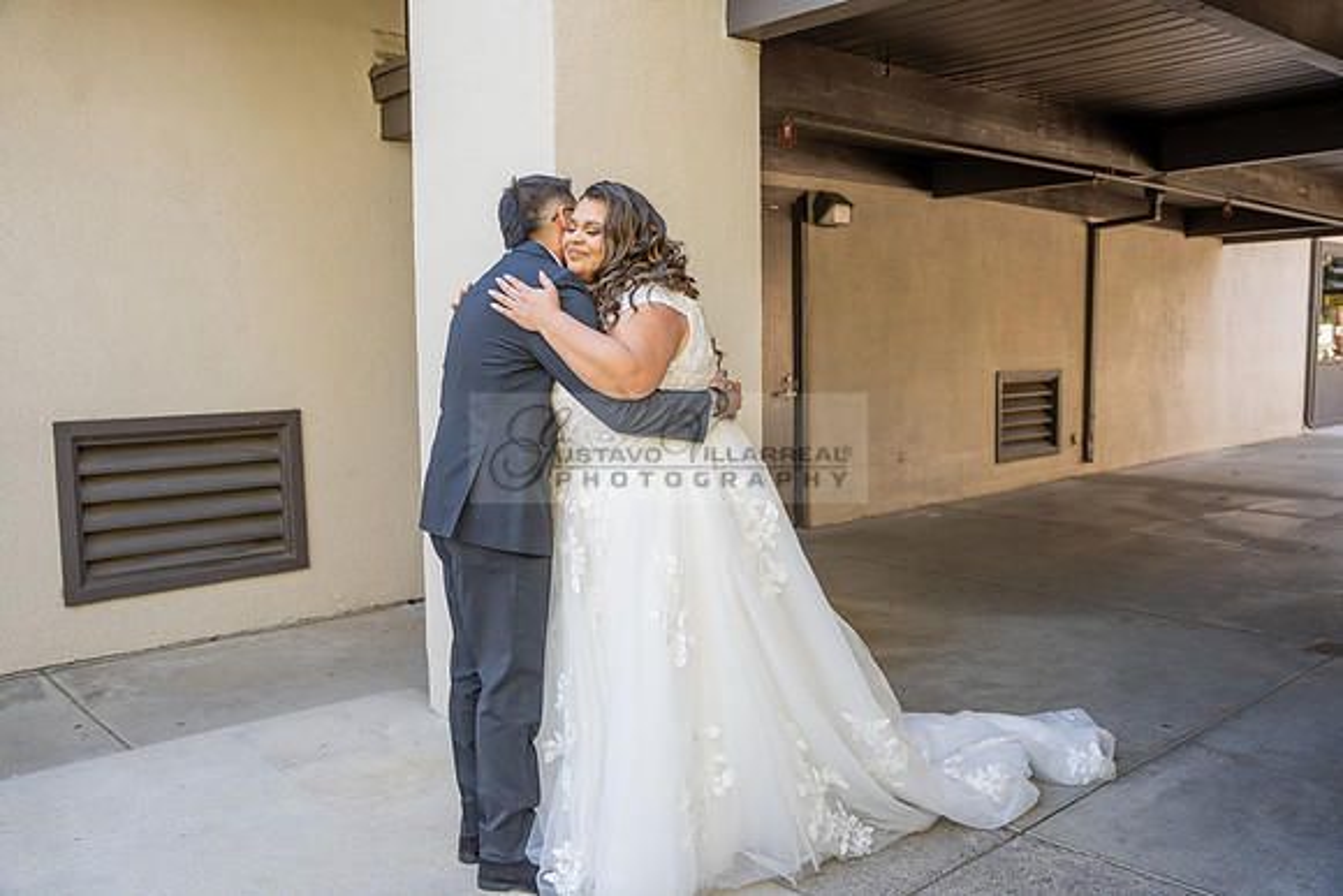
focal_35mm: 30
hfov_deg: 62.3
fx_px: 1112
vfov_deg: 43.9
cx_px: 672
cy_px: 448
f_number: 3.2
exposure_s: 1/80
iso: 125
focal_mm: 29.8
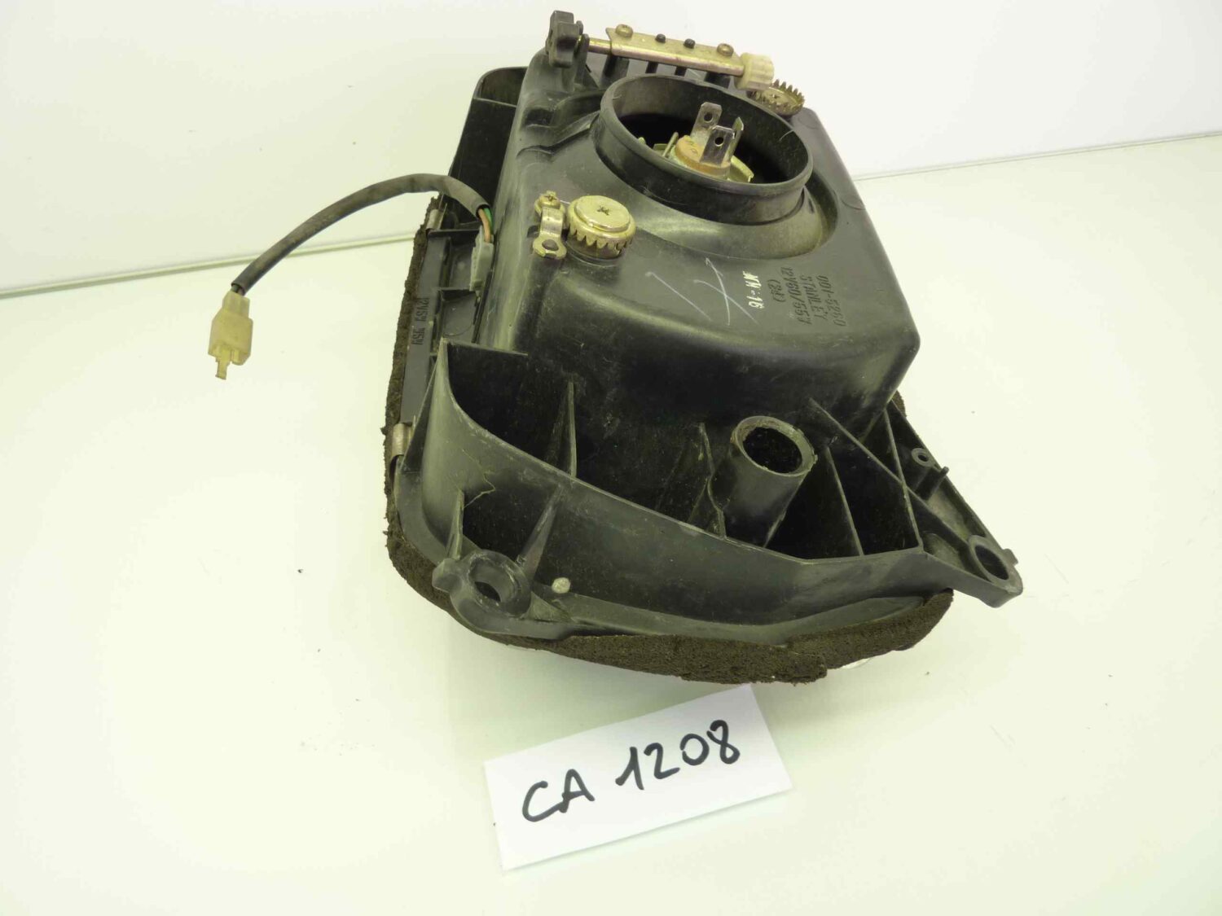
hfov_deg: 69.4
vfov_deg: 54.9
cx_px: 611
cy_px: 458
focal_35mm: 25
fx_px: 883
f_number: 3.3
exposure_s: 1/15
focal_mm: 4.1
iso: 125
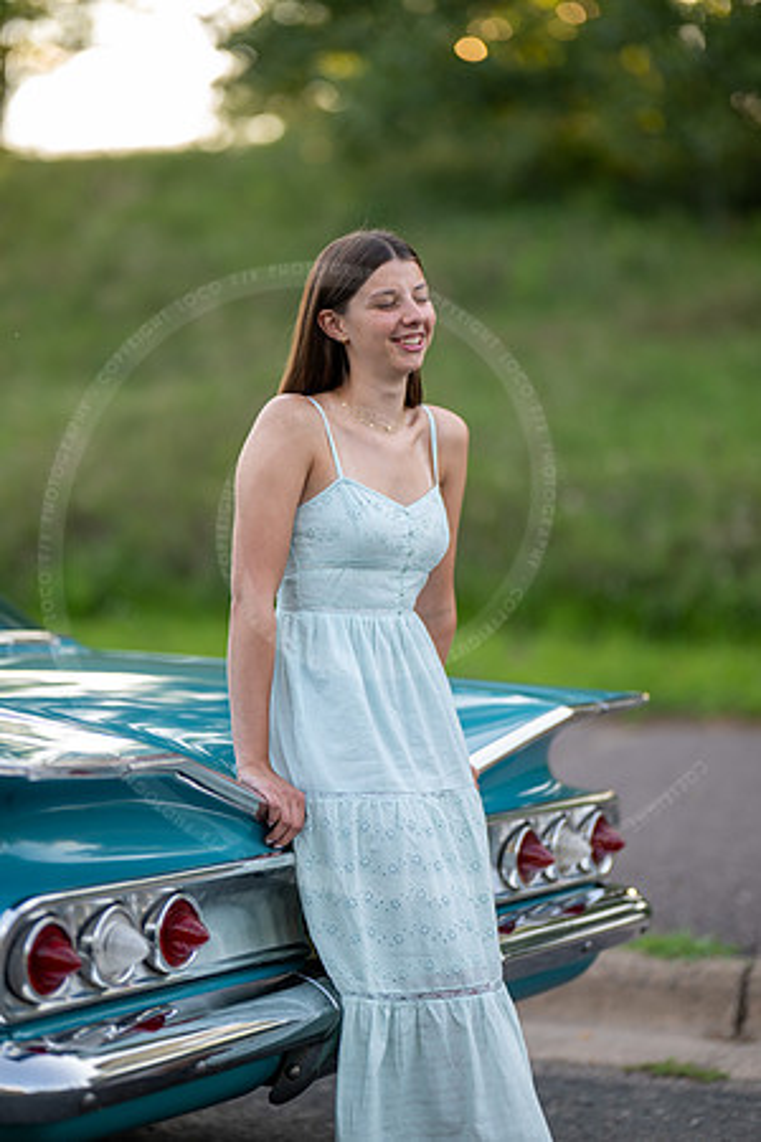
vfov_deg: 23.9
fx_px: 2695
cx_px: 380
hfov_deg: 16.1
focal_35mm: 85
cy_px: 571
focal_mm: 85
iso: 160
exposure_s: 1/800
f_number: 1.2
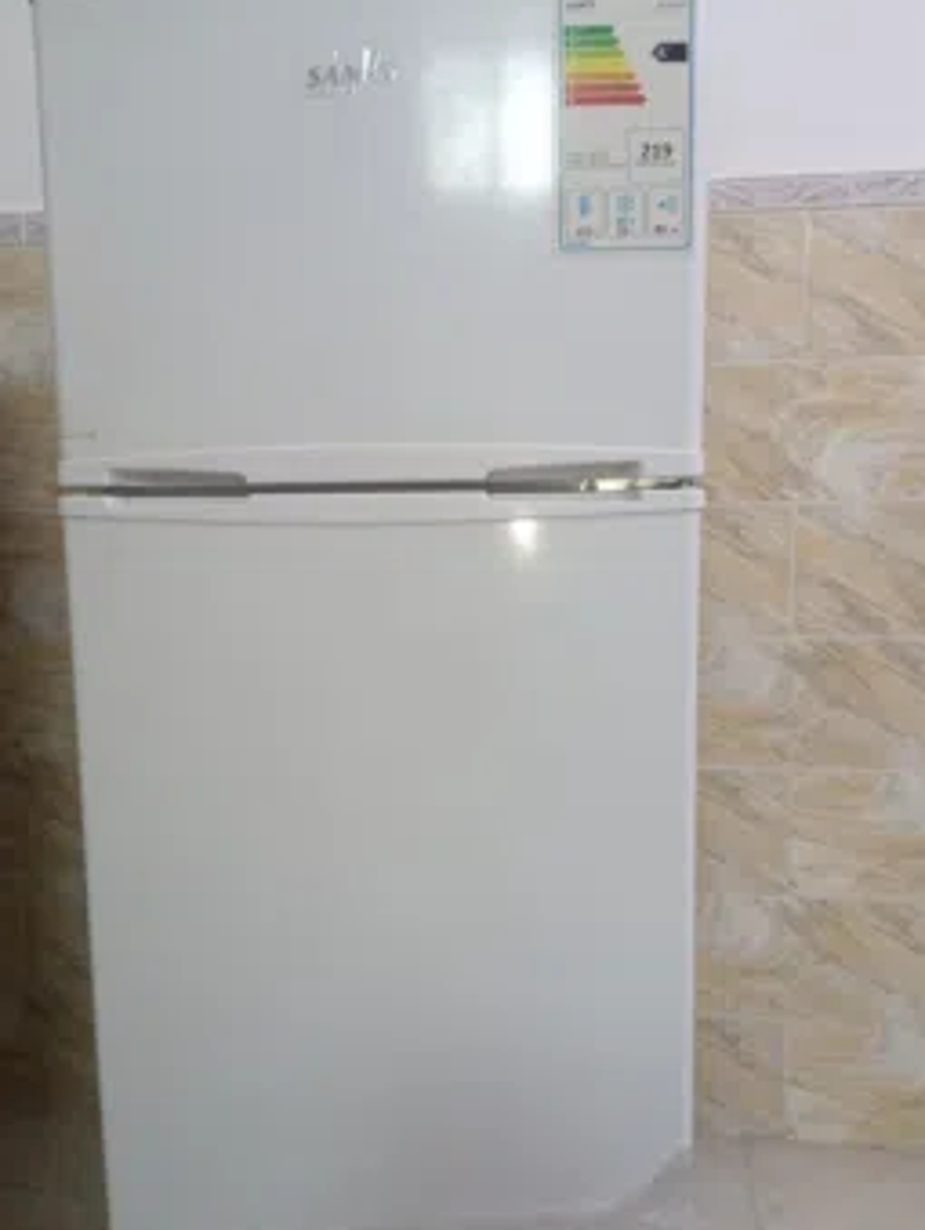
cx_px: 472
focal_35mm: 33
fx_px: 1174
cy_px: 660
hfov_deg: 43.0
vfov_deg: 55.2
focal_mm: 3.37
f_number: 2.2
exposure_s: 1/33.3
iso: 390
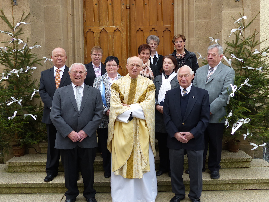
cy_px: 101
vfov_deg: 44.2
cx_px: 134
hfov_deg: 56.8
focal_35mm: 32
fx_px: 249
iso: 100
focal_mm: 5.8
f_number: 4
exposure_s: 1/160
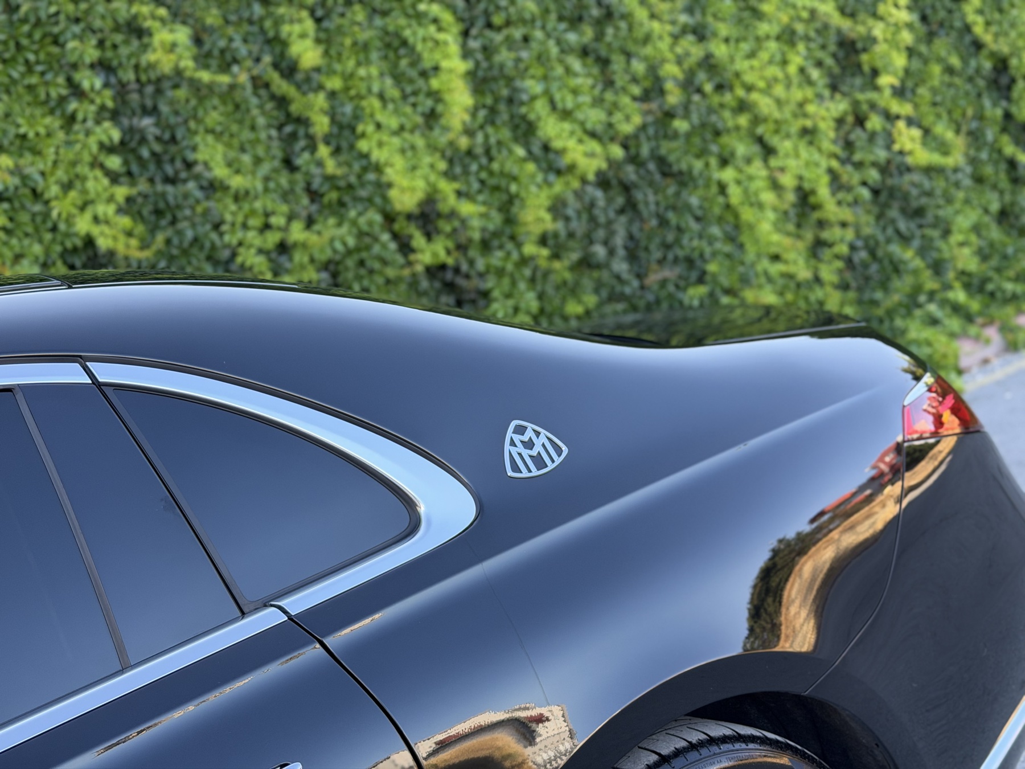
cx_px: 512
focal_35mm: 48
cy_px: 384
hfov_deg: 39.7
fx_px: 1421
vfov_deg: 30.3
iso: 80
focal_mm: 6.76
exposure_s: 1/331
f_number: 1.78
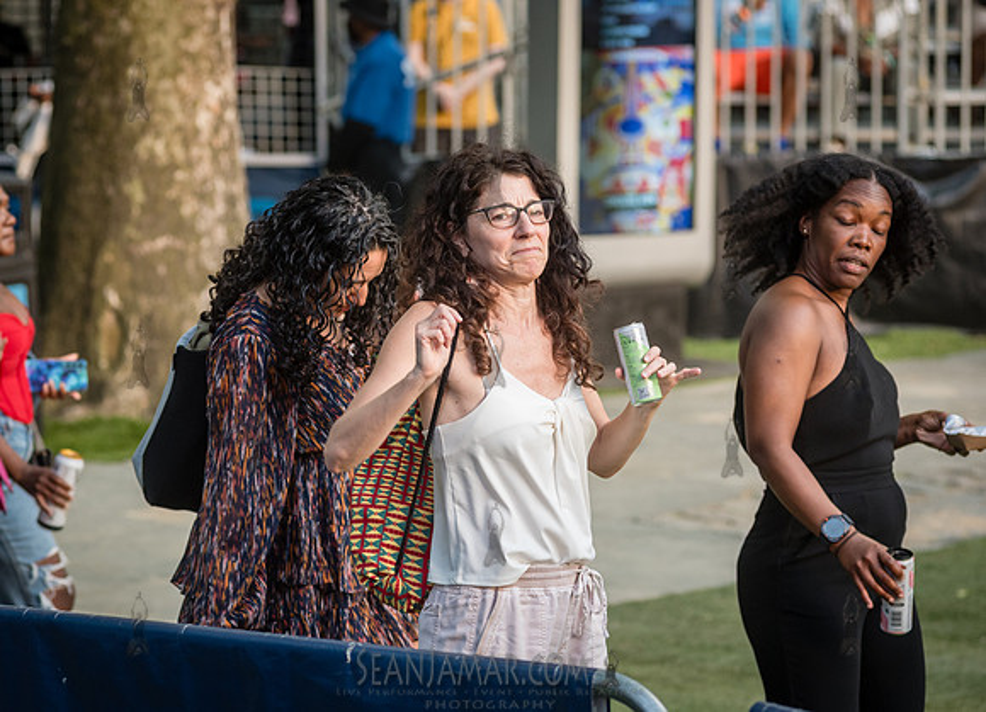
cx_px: 403
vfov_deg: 9.5
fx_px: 4272
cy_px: 388
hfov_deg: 13.2
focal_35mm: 152
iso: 1000
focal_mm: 125
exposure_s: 1/250
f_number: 4.5
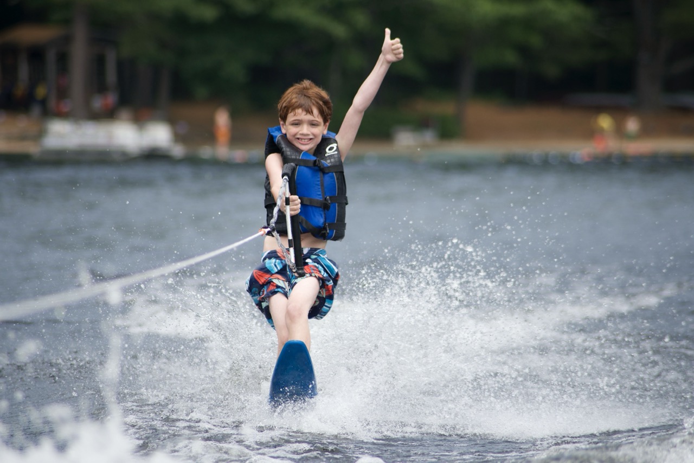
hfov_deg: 6.9
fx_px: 5784
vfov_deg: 4.6
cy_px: 232
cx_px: 347
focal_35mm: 300
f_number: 5.6
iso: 400
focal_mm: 300
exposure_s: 1/1250
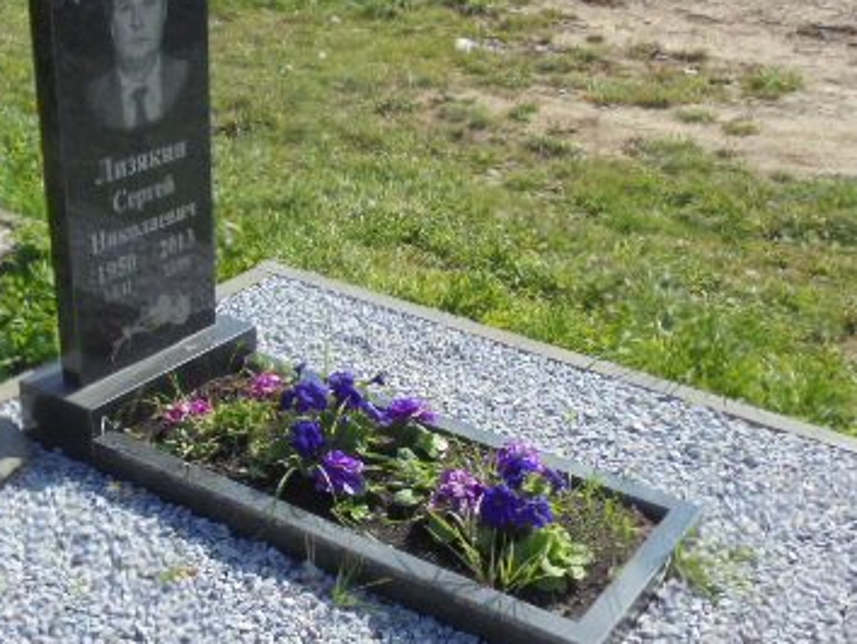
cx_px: 392
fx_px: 1164
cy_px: 450
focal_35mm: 47
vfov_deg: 30.6
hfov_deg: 40.4
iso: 100
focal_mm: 4.6
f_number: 3.5
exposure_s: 1/800
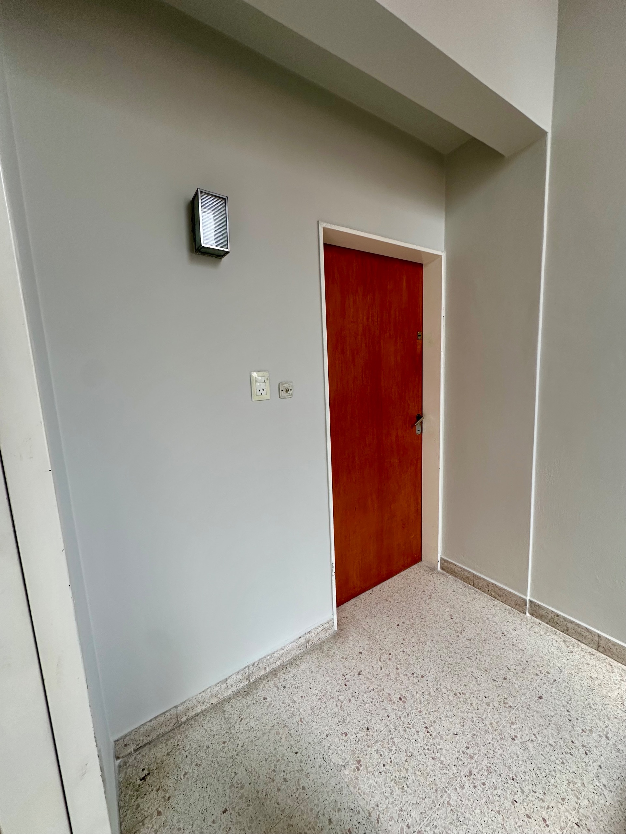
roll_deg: +2.0
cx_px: 313
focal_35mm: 14
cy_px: 417
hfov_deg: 85.7
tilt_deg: -7.2
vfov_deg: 102.1
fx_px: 338
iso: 125
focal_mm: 2.22
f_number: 2.2
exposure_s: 1/99
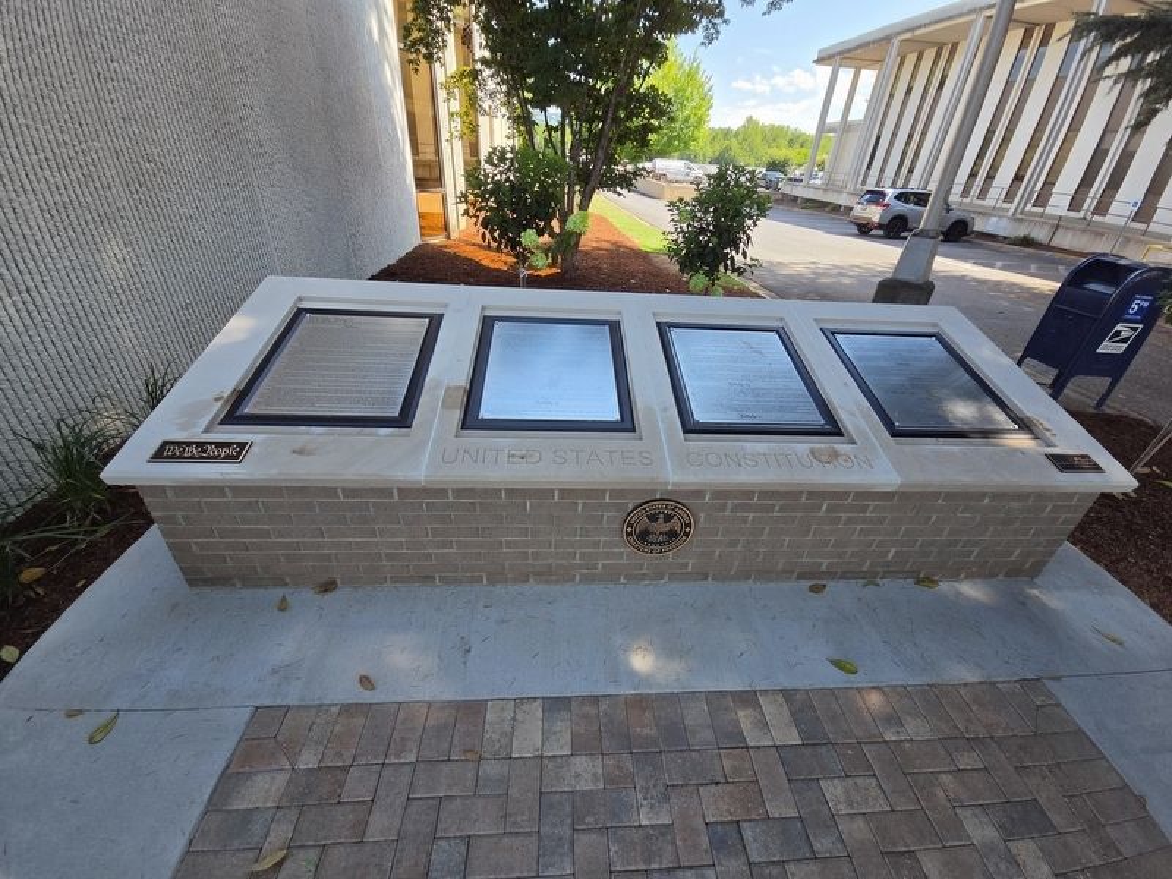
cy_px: 440
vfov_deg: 89.9
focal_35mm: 13
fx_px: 440
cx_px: 586
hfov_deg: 106.2
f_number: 2.2
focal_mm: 2.2
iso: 100
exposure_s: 1/937
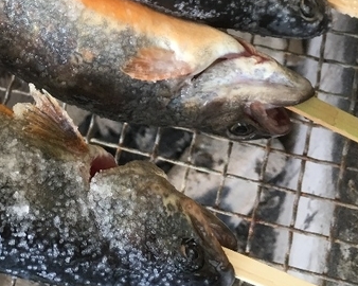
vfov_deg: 22.0
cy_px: 7
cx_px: 44
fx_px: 709
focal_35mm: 67
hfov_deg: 27.4
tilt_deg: -61.4
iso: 32
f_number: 2.2
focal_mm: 4.15
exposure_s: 1/30
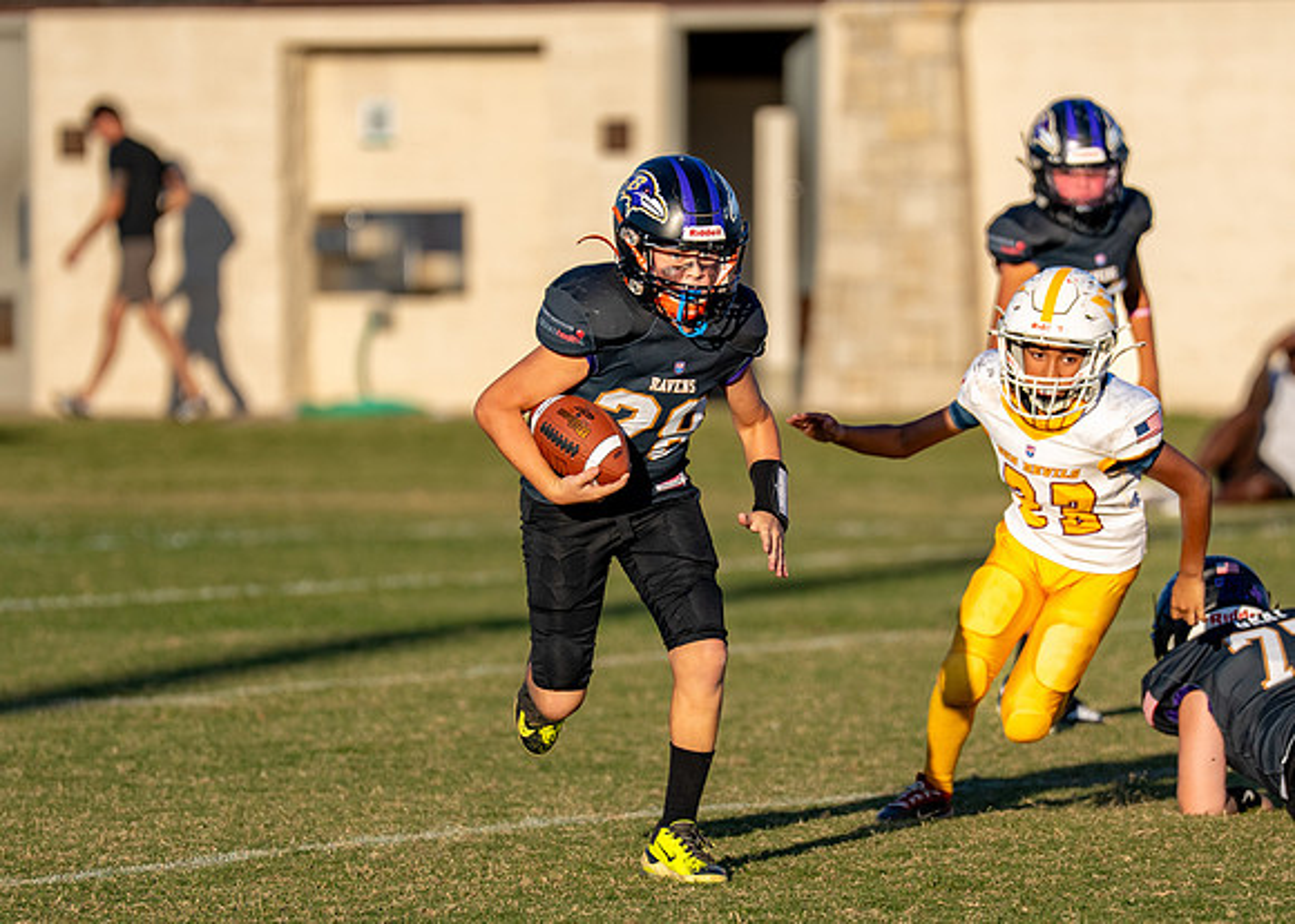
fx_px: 14137
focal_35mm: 384
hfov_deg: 5.2
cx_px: 727
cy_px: 455
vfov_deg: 3.7
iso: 160
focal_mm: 200
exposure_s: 1/2500
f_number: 2.8
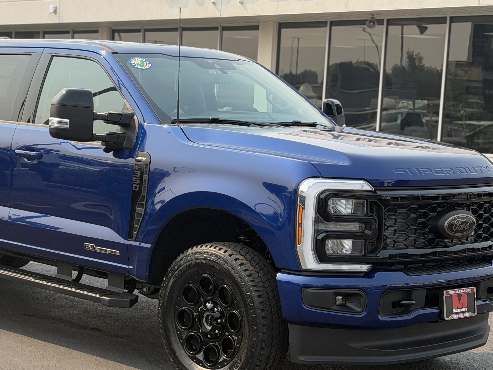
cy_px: 187
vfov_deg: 18.4
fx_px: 1139
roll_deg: -3.2
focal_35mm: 80
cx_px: 132
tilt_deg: -5.5
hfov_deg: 24.2
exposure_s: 1/2865
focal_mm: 6.76
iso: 100
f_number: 1.78
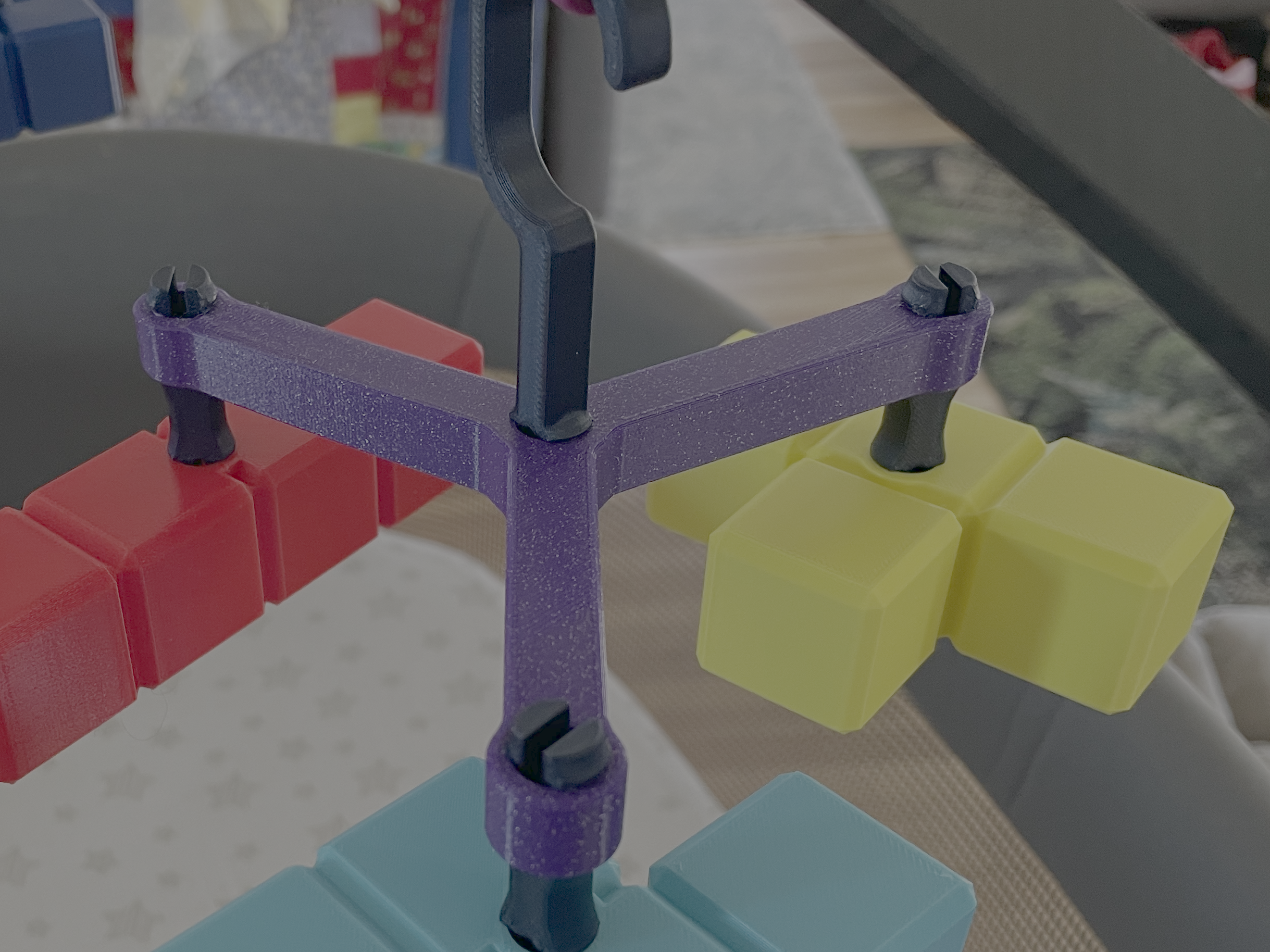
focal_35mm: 43
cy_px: 649
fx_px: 1577
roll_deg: +4.9
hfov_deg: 42.7
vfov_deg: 33.2
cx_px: 340
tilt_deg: -38.8
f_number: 1.6
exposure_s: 1/60
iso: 250
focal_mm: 4.2
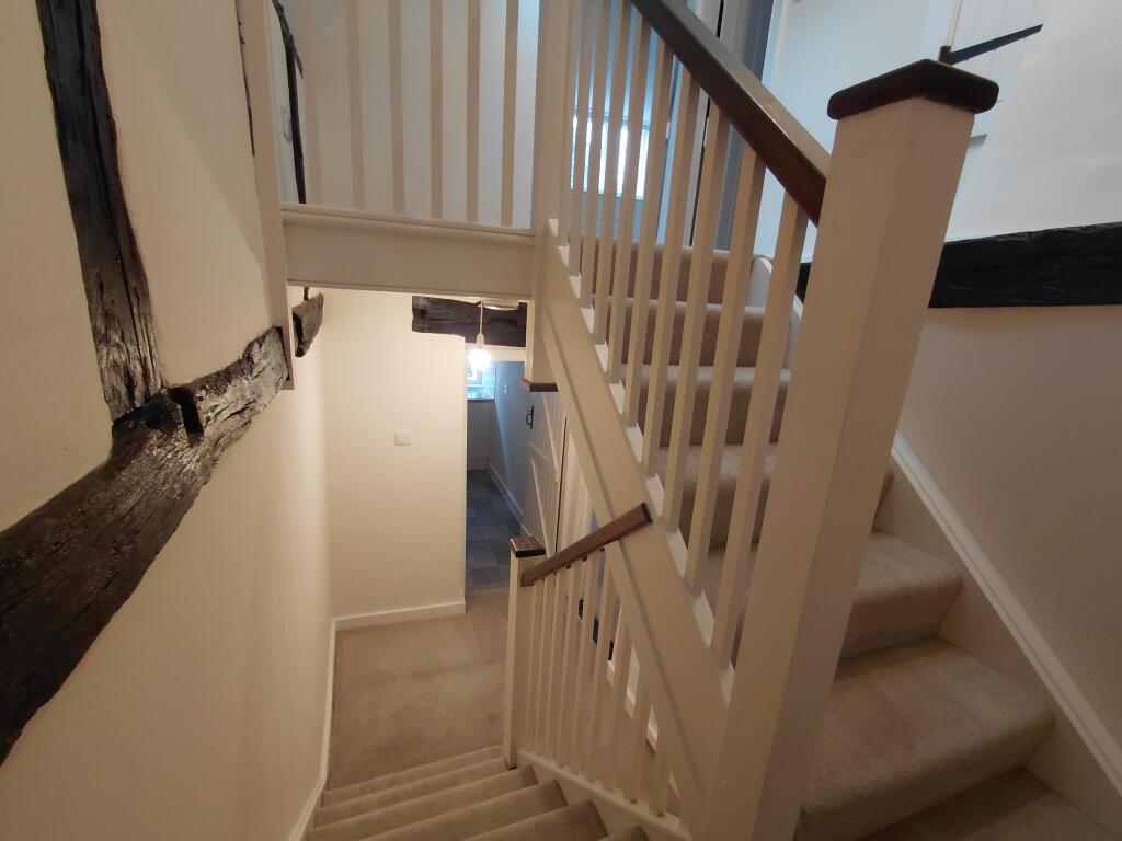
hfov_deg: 94.5
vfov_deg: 78.1
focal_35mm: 16
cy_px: 420
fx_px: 519
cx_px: 561
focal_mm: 1.64
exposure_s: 1/50
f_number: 2.2
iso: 200
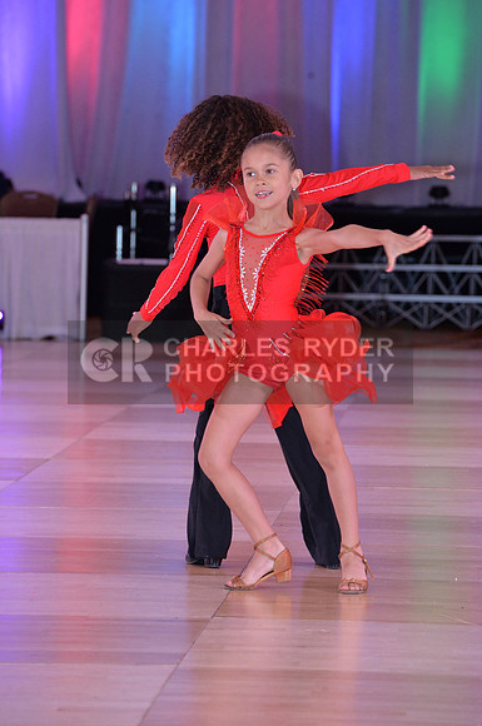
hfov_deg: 6.8
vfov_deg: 10.3
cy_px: 363
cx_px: 241
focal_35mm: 200
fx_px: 4028
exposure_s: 1/250
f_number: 7.1
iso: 2000
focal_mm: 200
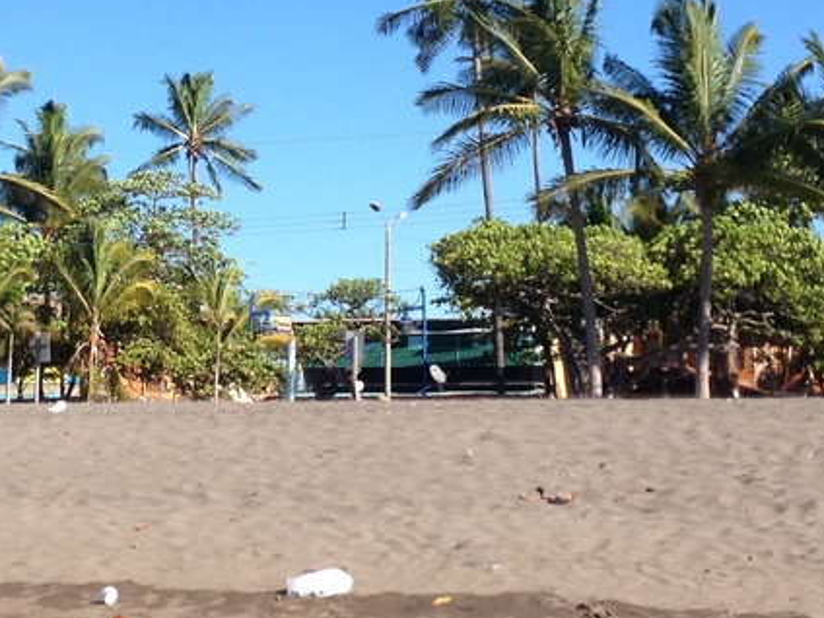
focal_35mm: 99
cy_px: 247
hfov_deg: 19.8
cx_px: 292
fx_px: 2357
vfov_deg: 14.9
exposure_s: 1/1416
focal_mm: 4.28
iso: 50
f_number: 2.4
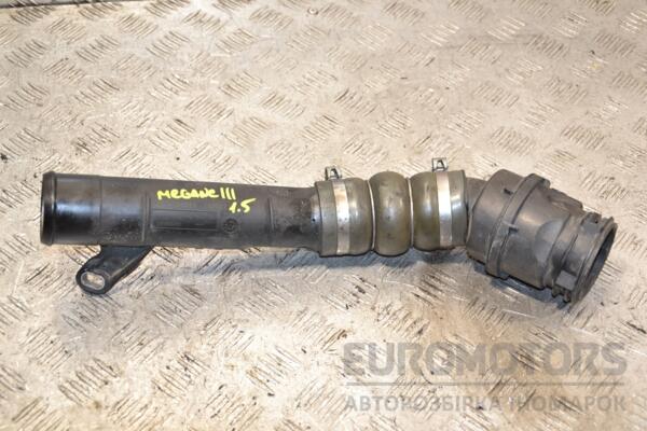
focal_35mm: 60
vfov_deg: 22.6
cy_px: 216
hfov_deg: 33.4
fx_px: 1078
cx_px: 324
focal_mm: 40
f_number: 4.8
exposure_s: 1/160
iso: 800
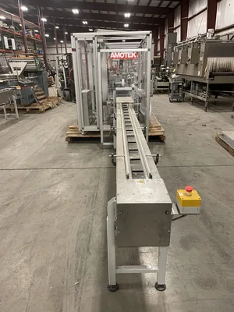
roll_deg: +2.3
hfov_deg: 53.1
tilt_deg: -19.2
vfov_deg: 67.3
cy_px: 156
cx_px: 117
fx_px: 234
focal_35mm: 26
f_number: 1.6
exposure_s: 1/60
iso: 200
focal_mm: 4.2
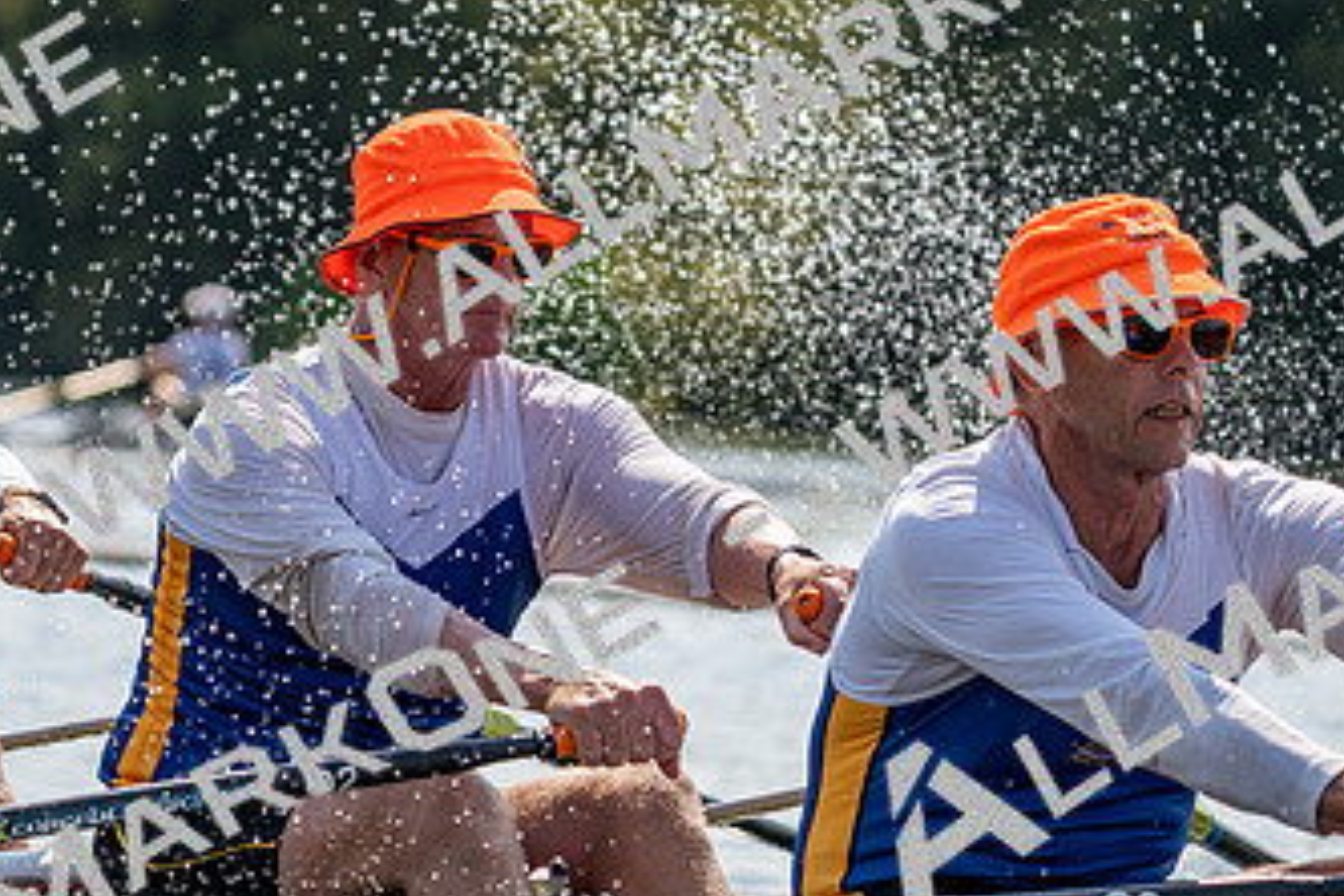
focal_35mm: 348
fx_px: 12991
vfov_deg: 3.9
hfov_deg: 5.9
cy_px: 551
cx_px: 541
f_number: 5.6
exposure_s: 1/1600
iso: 200
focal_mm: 200
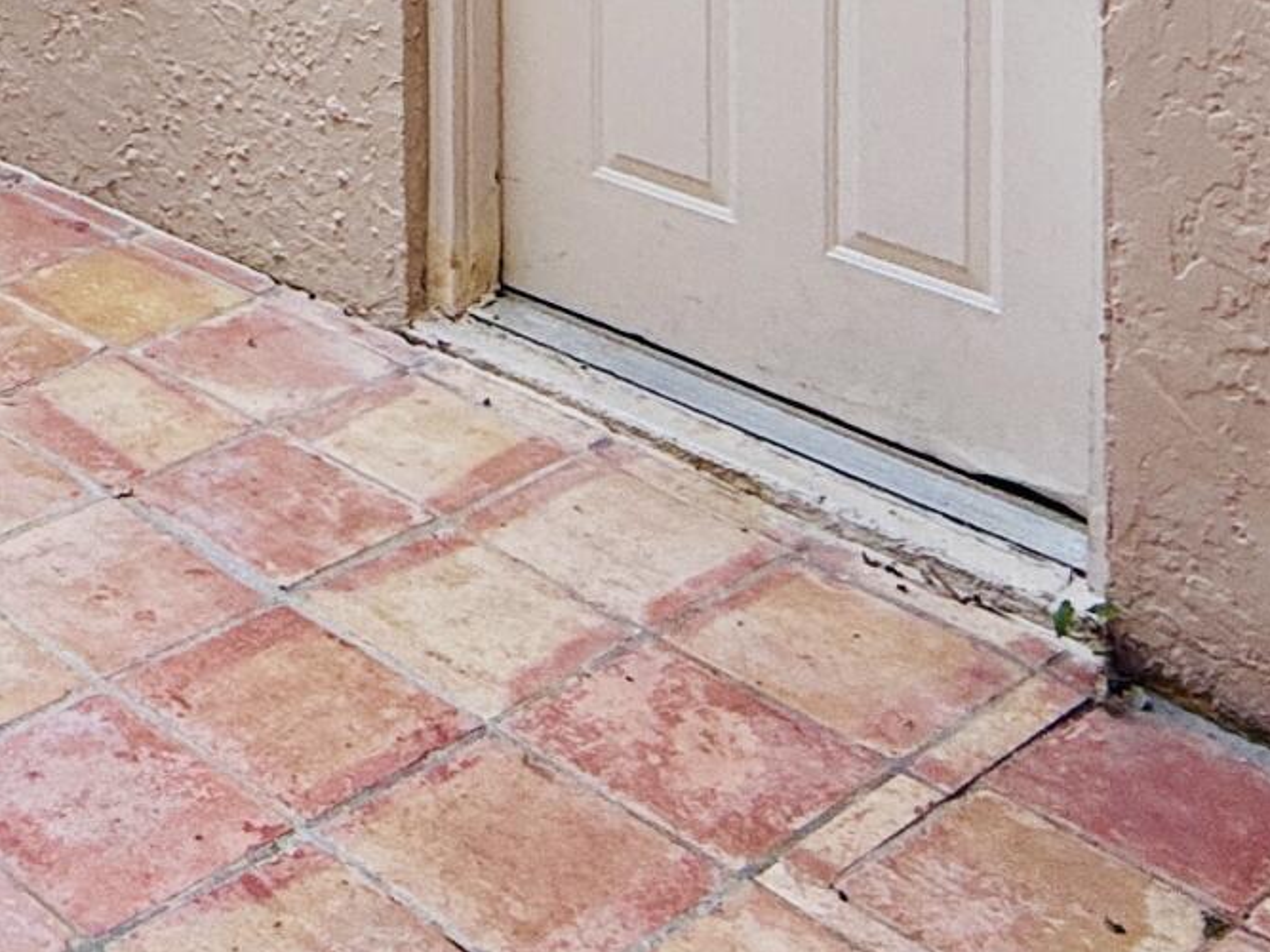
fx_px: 2311
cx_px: -253
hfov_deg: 27.1
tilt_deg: -2.4
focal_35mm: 63
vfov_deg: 19.4
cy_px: -588
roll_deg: +1.1
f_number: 2.2
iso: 50
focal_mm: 2.22
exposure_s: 1/296
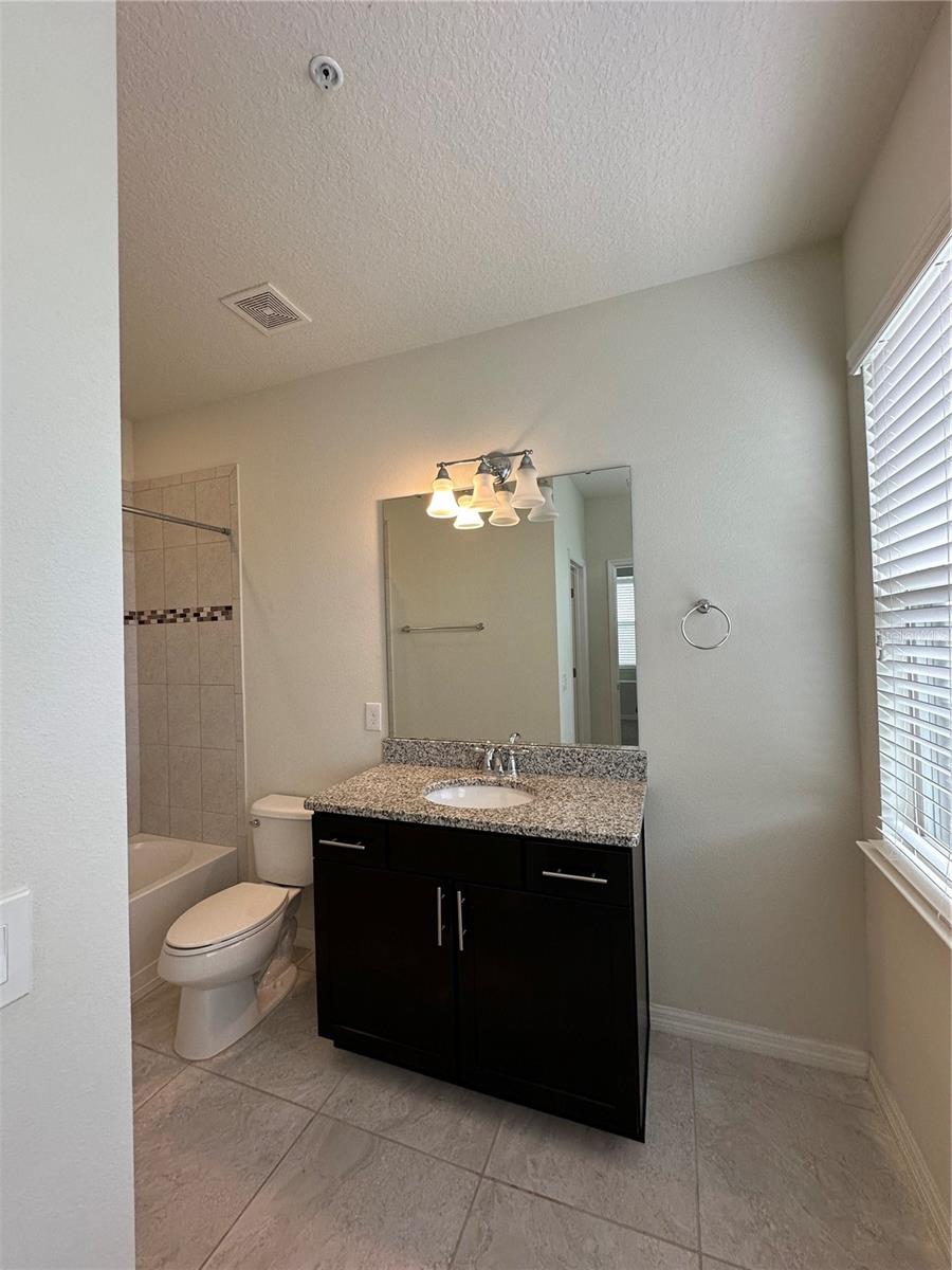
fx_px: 513
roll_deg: +1.2
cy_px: 635
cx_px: 476
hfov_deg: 85.7
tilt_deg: +0.8
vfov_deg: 102.1
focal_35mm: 14
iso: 160
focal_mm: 2.22
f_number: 2.2
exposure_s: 1/120
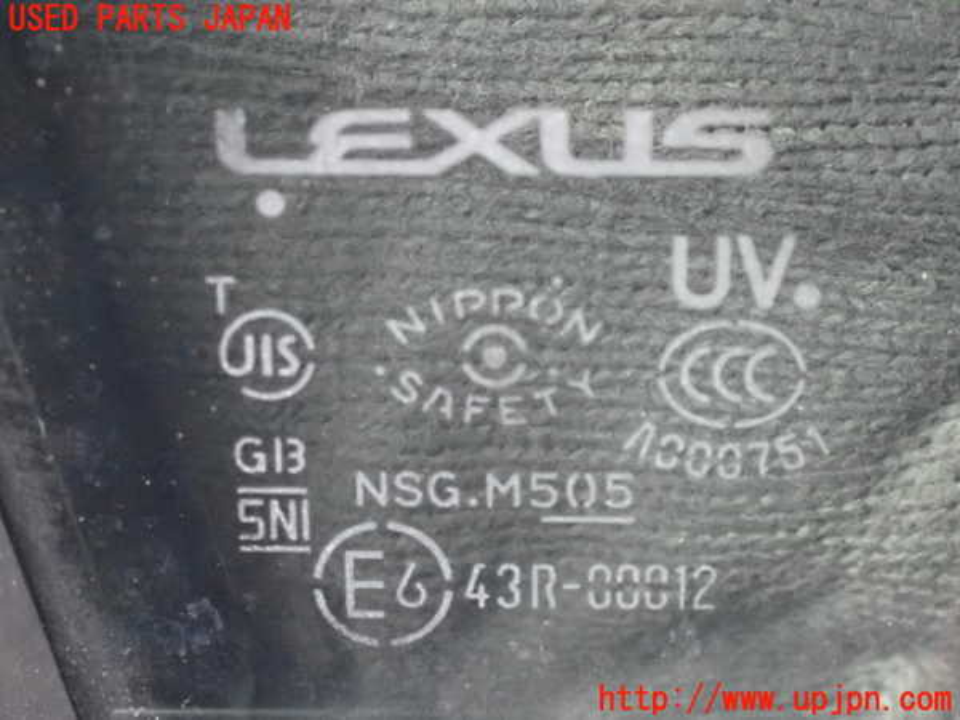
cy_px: 360
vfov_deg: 14.8
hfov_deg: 19.6
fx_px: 2773
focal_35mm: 100
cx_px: 480
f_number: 4.9
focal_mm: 18
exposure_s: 1/100
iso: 6400
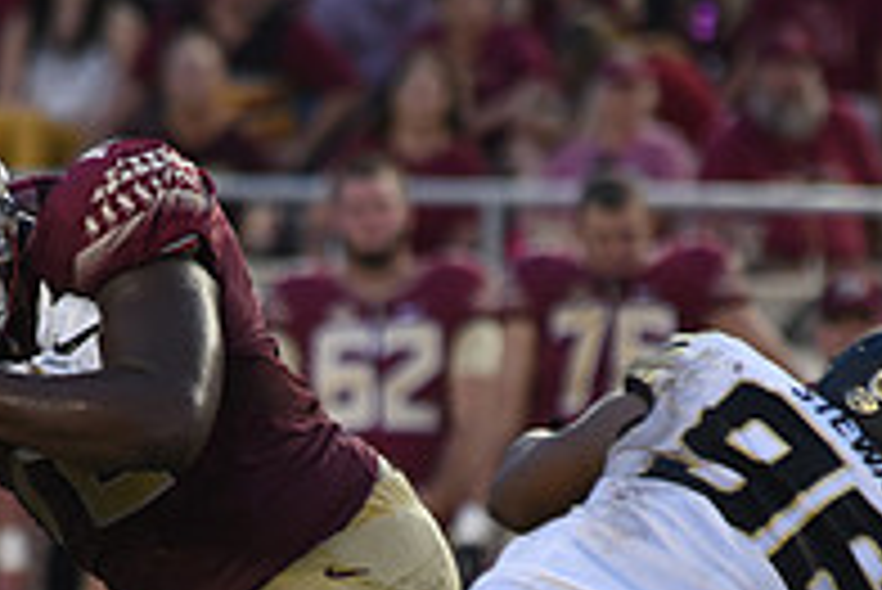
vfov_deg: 1.2
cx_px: 297
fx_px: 29078
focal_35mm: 1186
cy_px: 669
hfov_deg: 1.7
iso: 2000
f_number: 5.6
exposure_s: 1/400
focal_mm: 400
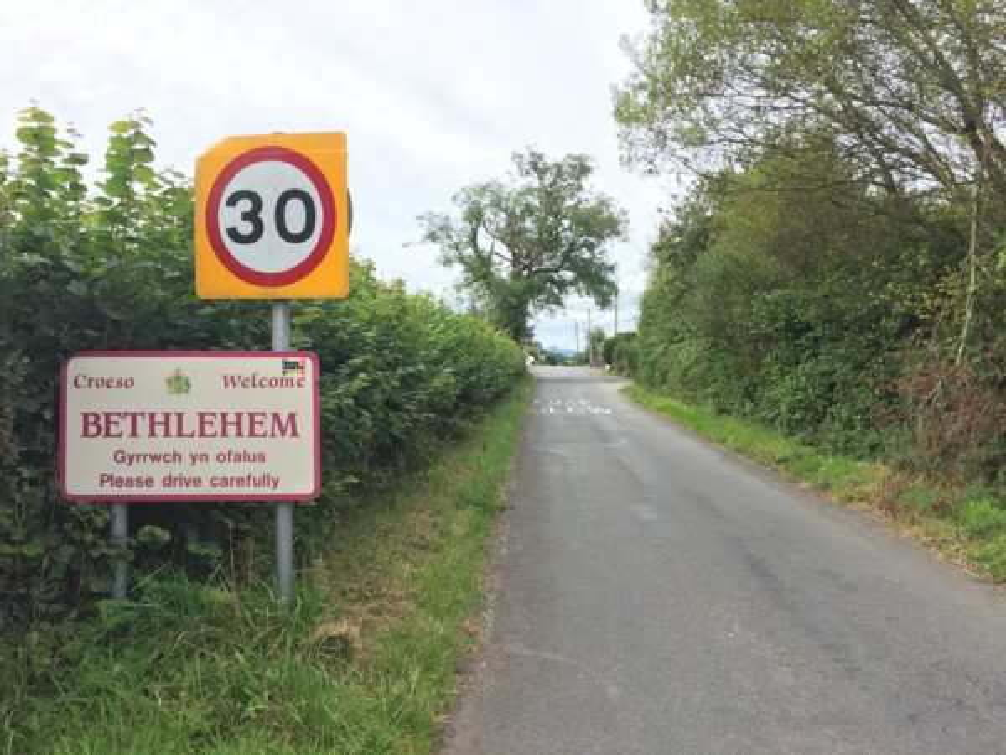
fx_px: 843
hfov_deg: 61.7
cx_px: 503
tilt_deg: -1.2
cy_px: 378
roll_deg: -1.3
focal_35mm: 29
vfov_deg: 48.2
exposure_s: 1/608
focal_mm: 4.15
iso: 32
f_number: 2.2
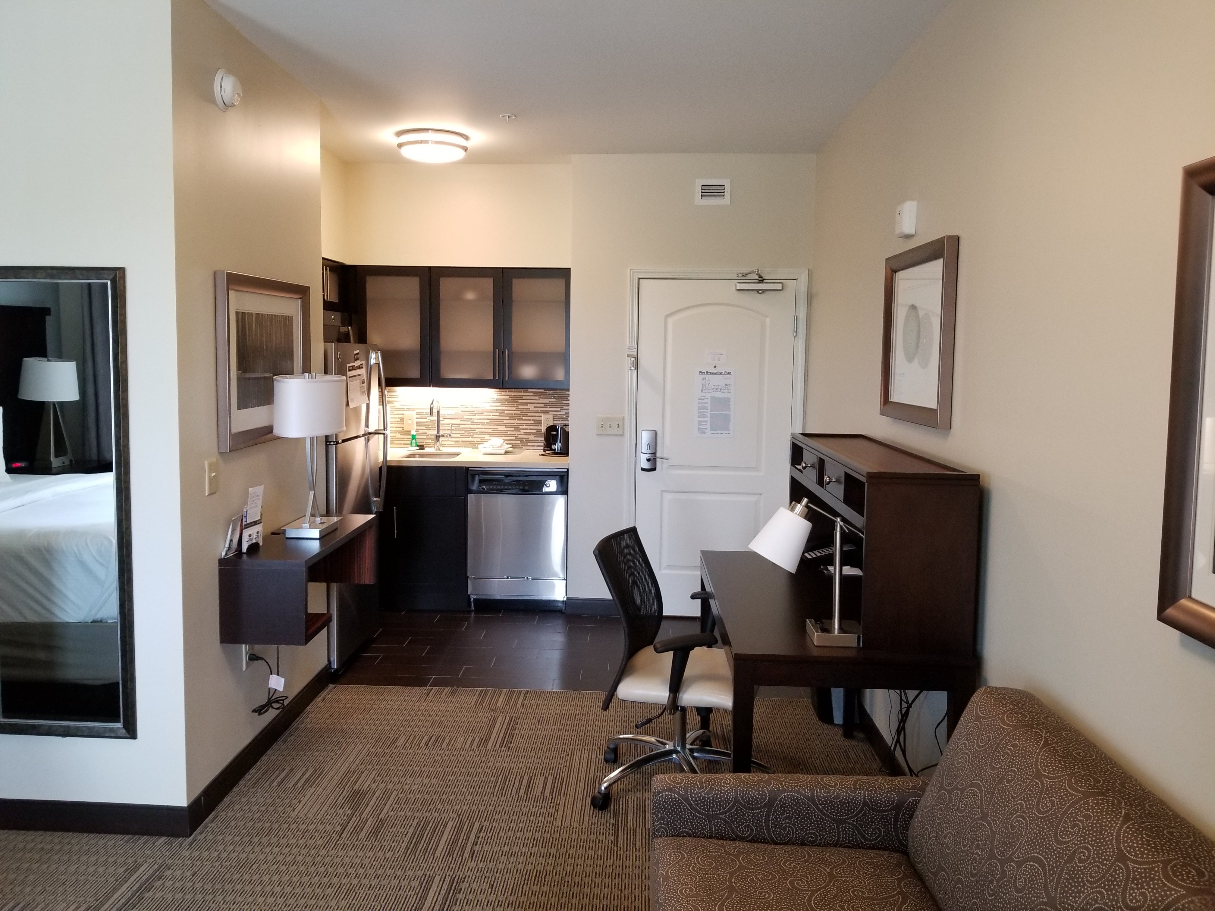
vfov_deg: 53.1
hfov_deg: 67.3
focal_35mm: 26
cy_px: 456
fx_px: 913
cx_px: 608
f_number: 1.7
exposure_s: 1/30
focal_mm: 4.25
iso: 200
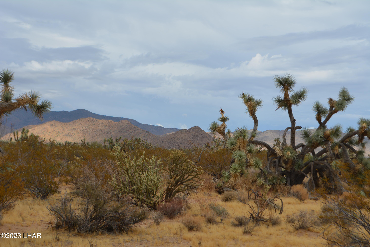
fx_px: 849
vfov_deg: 16.6
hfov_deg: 24.6
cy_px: 124
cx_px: 185
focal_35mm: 82
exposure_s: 1/320
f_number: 9
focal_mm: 55
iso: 100
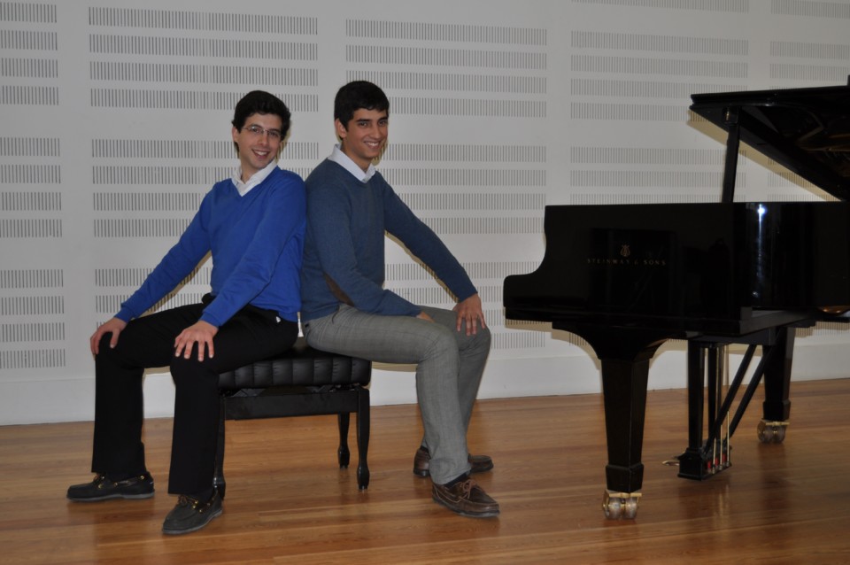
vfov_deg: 31.8
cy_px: 282
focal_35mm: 42
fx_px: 991
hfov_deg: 46.4
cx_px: 425
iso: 200
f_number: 4
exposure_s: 1/60
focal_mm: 28
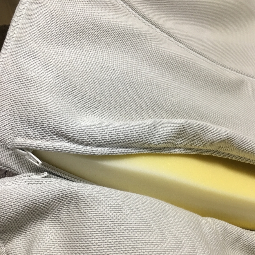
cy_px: 132
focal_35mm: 35
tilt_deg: -45.1
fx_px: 292
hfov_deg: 47.2
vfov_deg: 47.2
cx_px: 127
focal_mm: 4.15
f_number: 2.2
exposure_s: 1/15
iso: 32
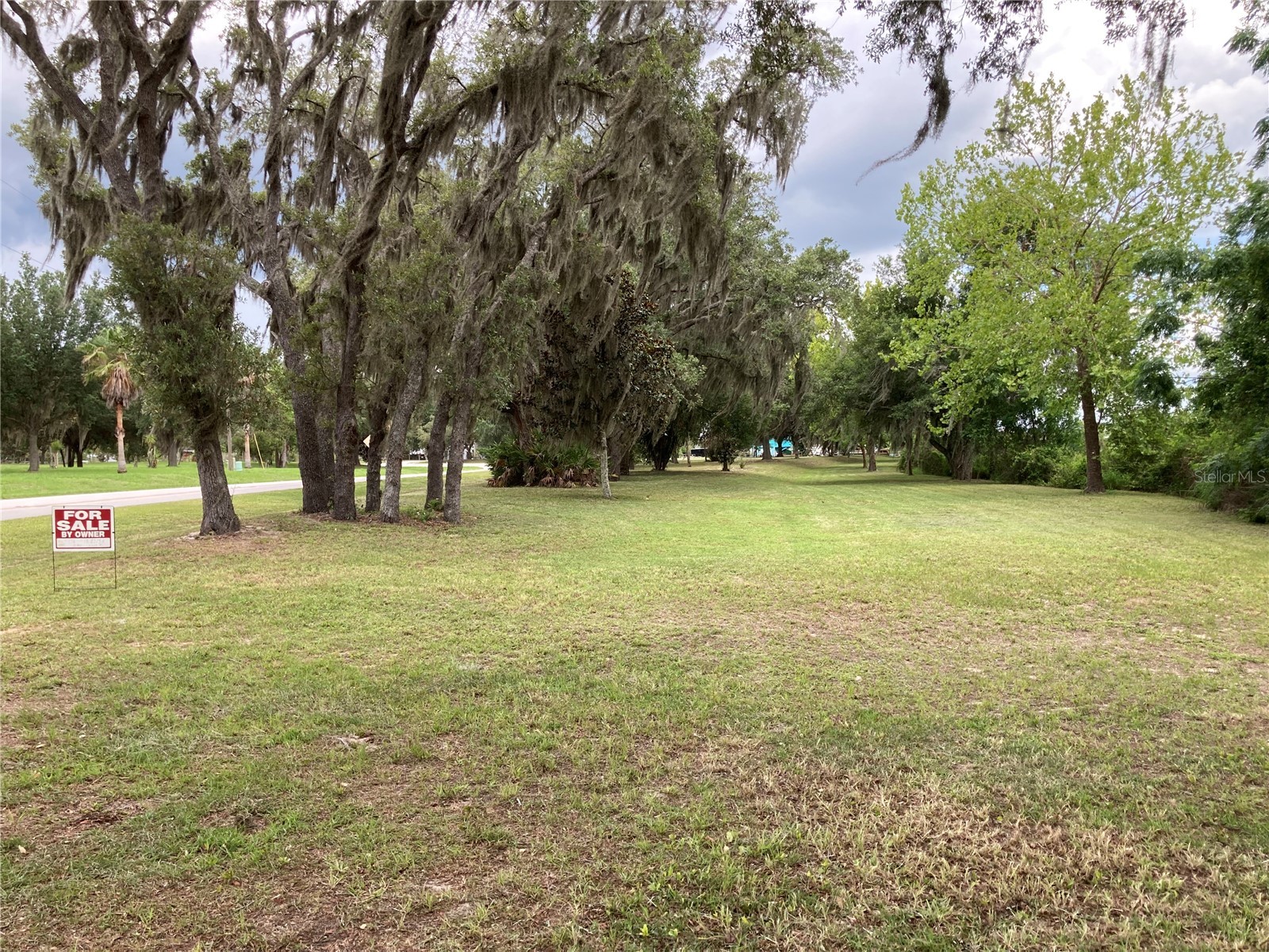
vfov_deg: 49.7
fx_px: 1026
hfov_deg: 63.4
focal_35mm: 28
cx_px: 634
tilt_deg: -1.4
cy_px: 476
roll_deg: +2.1
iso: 20
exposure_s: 1/400
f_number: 1.8
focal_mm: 3.99
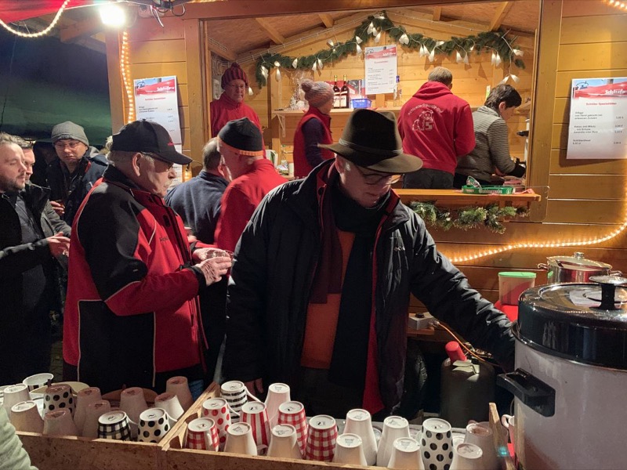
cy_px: 235
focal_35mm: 26
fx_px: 471
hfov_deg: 67.3
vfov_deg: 53.1
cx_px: 314
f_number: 1.8
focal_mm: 4.25
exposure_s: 1/25
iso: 400
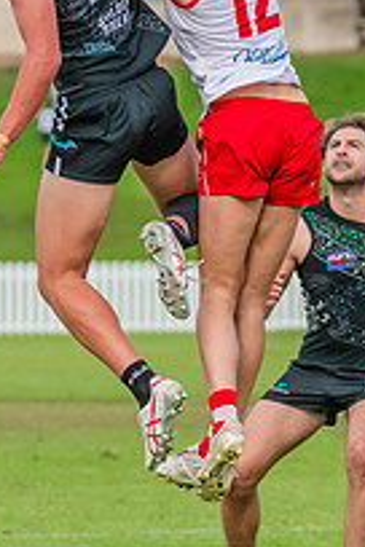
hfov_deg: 1.8
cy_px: 114
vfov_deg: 2.7
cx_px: 145
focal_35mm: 765
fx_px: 11633
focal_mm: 220
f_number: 5.6
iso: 800
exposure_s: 1/1600
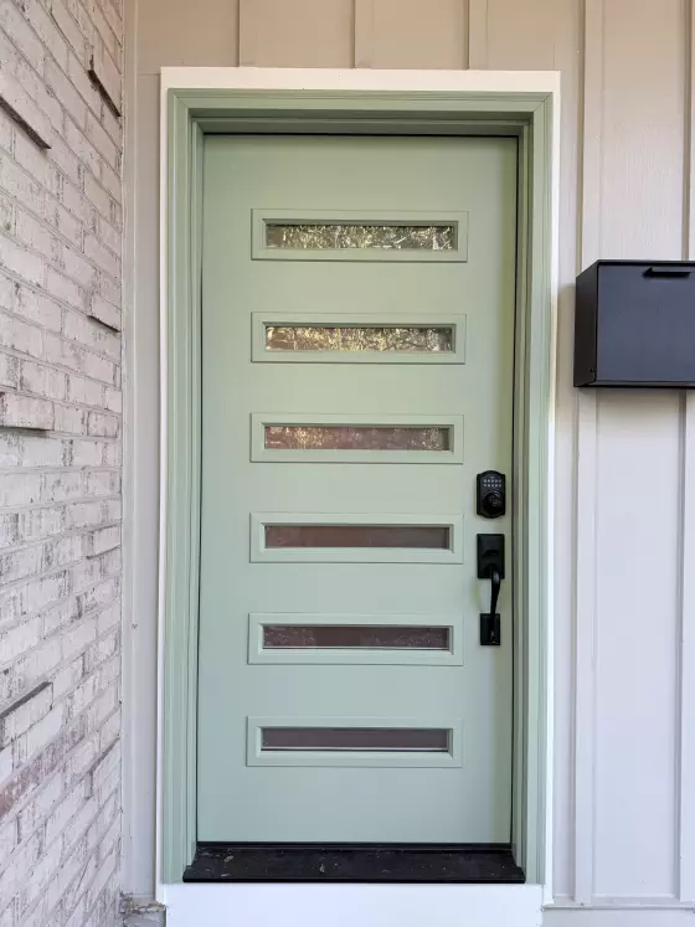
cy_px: 464
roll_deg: -1.4
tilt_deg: +0.6
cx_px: 348
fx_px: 643
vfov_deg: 71.6
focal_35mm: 24
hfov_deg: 56.8
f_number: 1.78
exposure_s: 1/120
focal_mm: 6.76
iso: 200
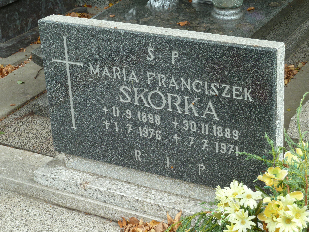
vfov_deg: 17.8
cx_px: 154
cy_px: 116
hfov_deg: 23.6
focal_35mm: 83
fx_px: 741
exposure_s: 1/100
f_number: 4.2
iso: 80
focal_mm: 13.7
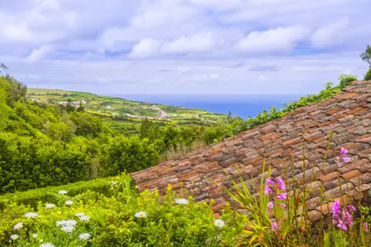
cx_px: 191
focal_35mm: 34
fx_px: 350
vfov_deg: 38.8
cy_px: 128
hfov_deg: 55.8
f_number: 8
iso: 200
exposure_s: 1/250
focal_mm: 31
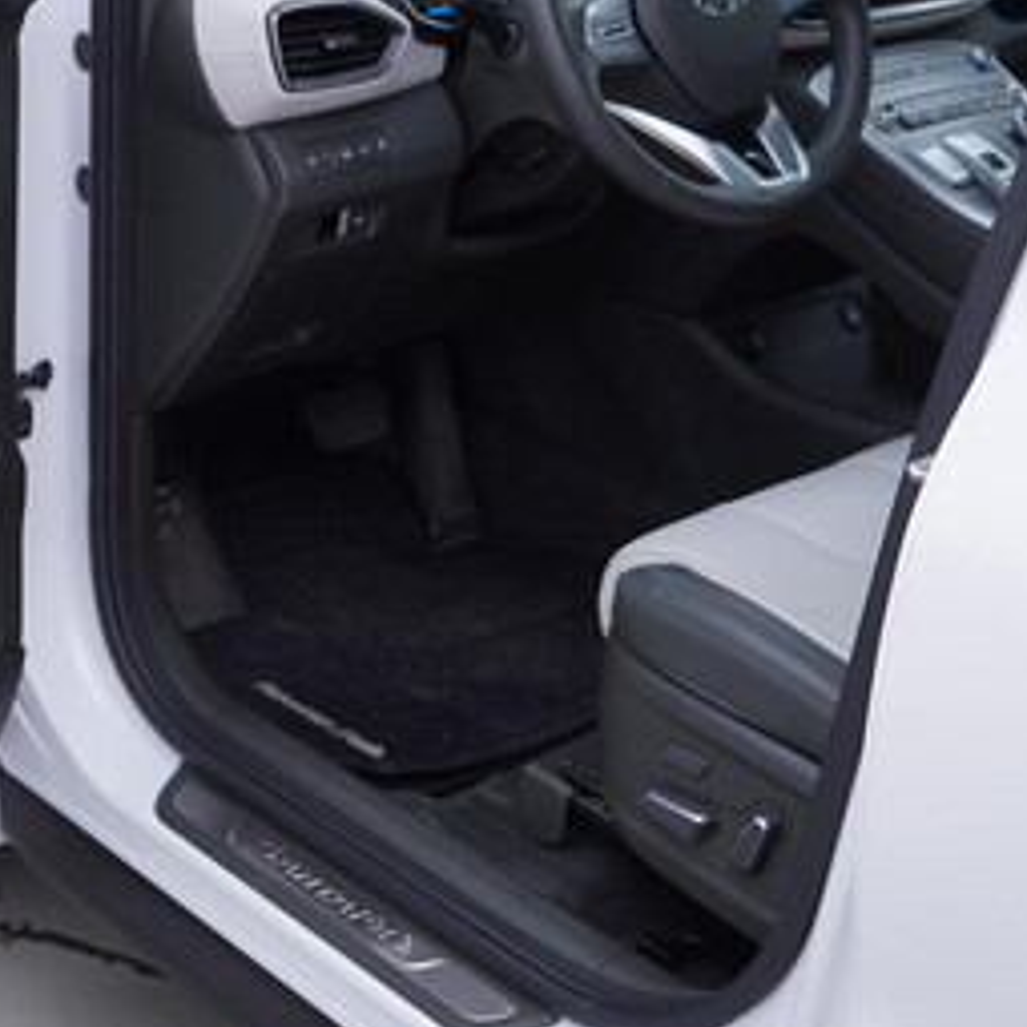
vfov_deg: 26.0
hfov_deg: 25.5
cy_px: 409
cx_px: 165
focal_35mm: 66
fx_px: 2215
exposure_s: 1/60
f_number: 3.5
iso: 125
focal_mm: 24
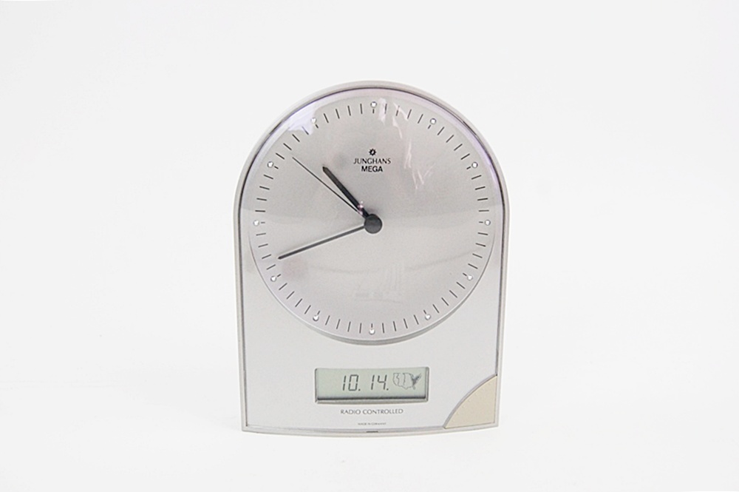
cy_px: 246
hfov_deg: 57.3
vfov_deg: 39.9
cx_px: 370
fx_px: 677
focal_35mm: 33
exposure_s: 1/125
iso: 800
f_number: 5.6
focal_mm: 22
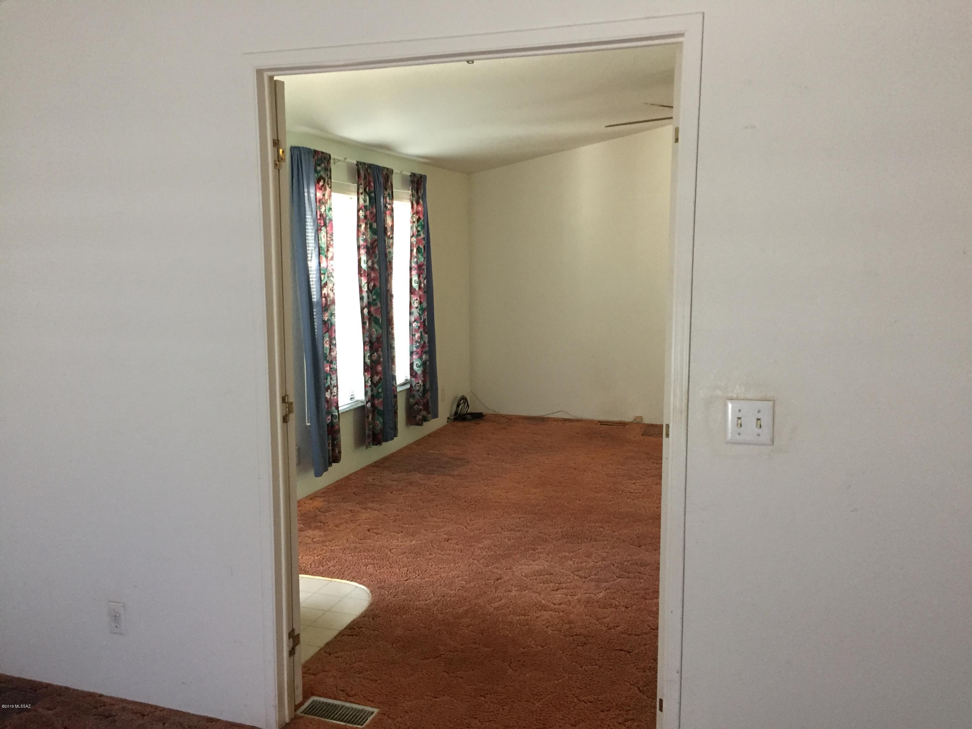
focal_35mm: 29
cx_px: 486
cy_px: 364
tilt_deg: -7.1
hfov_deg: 61.7
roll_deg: -0.3
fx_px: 814
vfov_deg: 48.2
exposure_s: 1/30
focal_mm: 4.15
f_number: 2.2
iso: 125
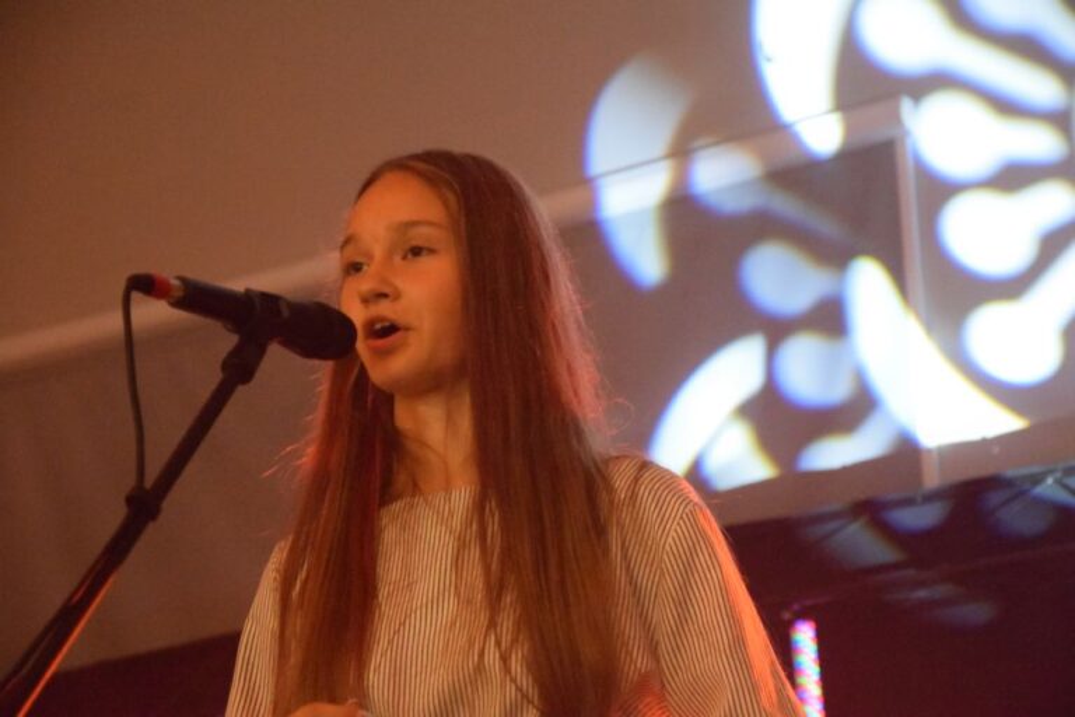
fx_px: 4031
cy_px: 358
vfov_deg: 10.2
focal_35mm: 135
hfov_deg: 15.2
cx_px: 538
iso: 12800
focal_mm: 90
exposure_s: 1/100
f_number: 5.6
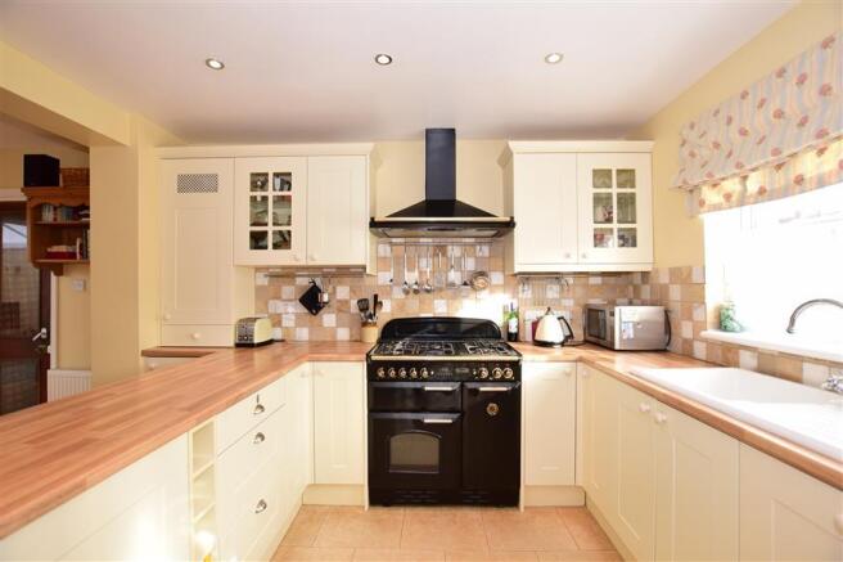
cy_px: 281
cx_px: 422
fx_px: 351
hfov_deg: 100.4
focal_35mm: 15
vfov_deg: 77.3
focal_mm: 10
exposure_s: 1/50
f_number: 5
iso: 200
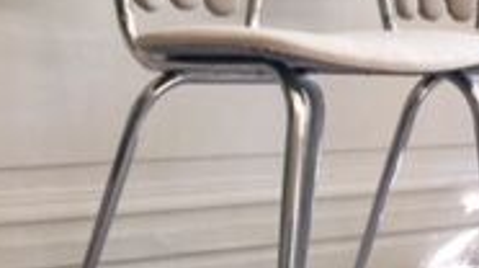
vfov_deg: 11.0
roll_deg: -2.8
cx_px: 314
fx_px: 1382
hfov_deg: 19.6
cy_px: 23
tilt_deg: -2.6
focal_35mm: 109
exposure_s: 1/33
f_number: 2.2
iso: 100
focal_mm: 4.15
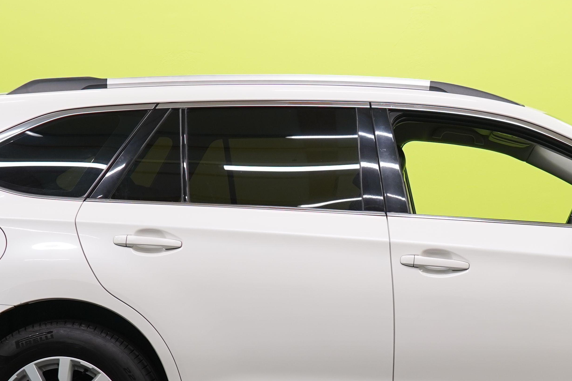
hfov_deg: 18.0
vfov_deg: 12.1
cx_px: 443
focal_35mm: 113
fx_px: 1795
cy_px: 293
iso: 400
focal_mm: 46
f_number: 5
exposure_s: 1/30
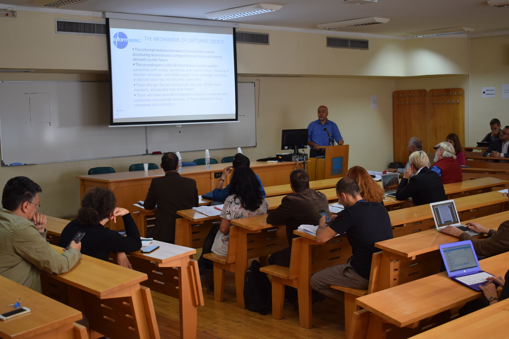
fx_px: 657
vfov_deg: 28.9
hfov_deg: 42.3
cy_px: 170
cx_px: 254
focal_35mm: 46
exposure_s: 1/60
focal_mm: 31
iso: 720
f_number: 4.2
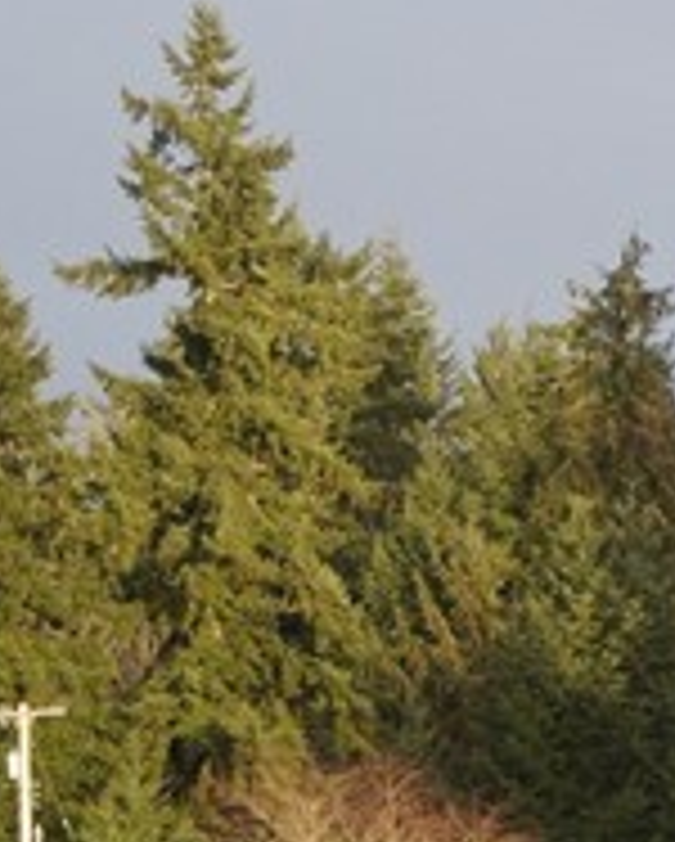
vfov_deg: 7.8
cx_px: 1762
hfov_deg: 6.0
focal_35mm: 245
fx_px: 6108
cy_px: 1146
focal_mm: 30
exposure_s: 1/160
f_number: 4.5
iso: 400
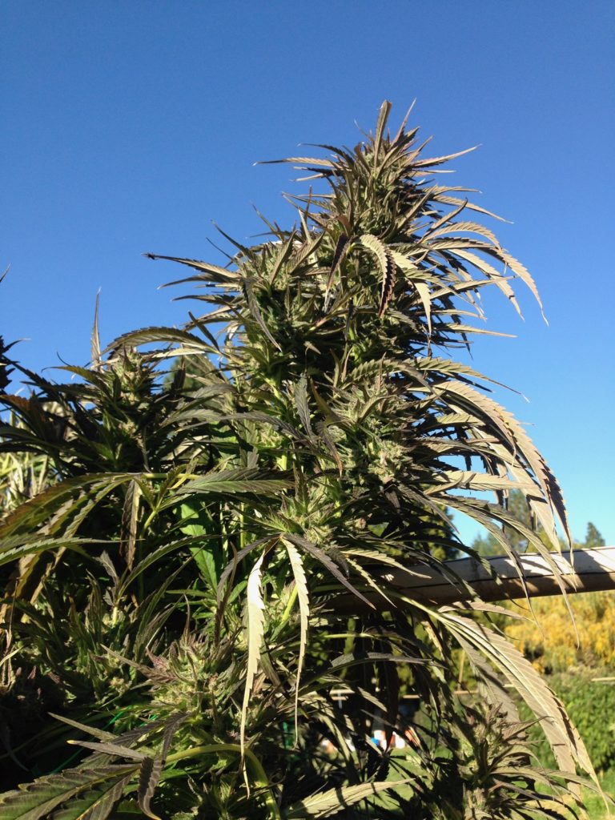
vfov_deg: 55.4
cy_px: 410
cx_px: 308
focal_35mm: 33
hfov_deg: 42.9
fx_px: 782
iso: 50
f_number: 2.4
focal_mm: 4.12
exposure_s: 1/695
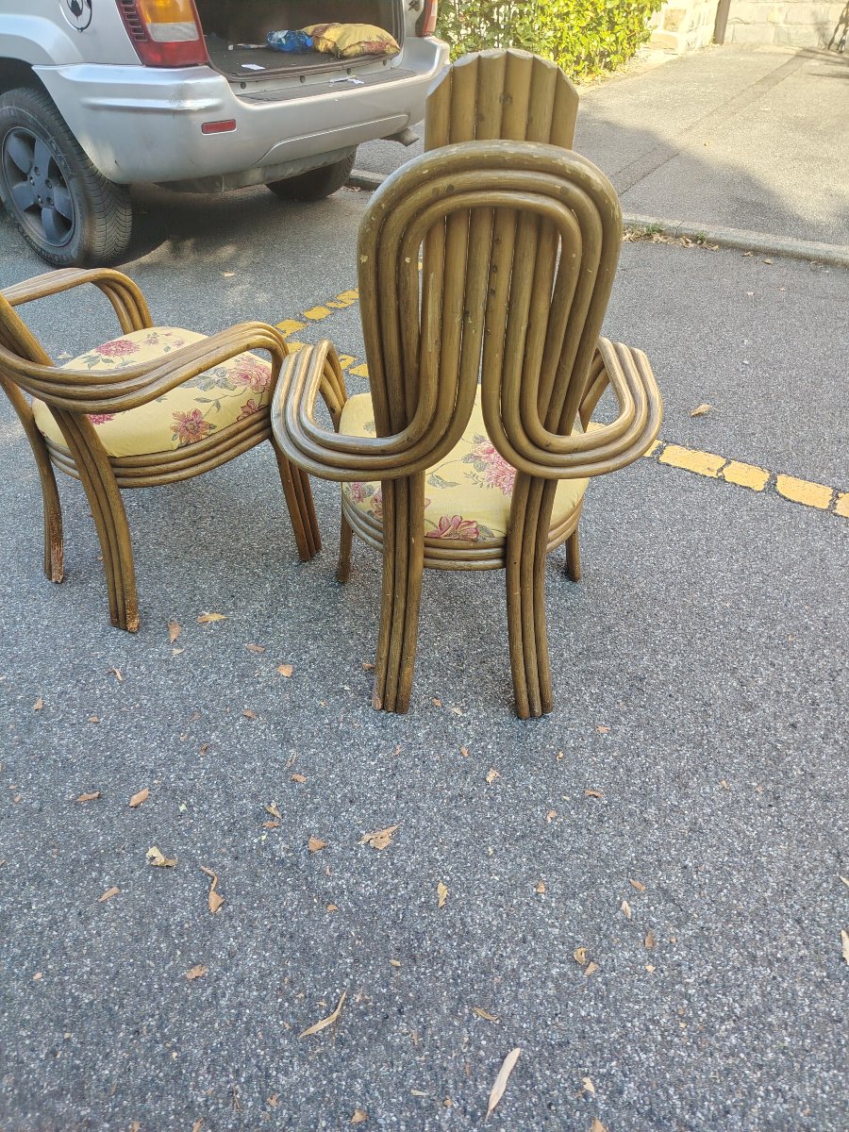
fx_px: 785
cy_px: 566
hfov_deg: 56.8
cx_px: 424
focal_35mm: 24
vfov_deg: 71.6
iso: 100
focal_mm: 5.25
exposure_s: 1/177
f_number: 1.75
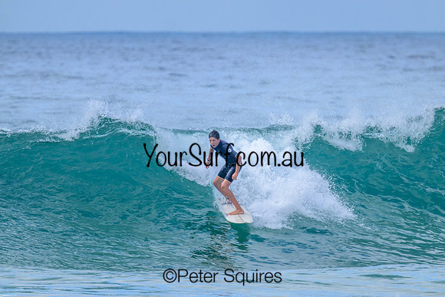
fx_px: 10128
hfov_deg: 2.5
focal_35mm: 819
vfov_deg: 1.7
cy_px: 148
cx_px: 222
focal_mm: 800
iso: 1250
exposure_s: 1/2000
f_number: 11
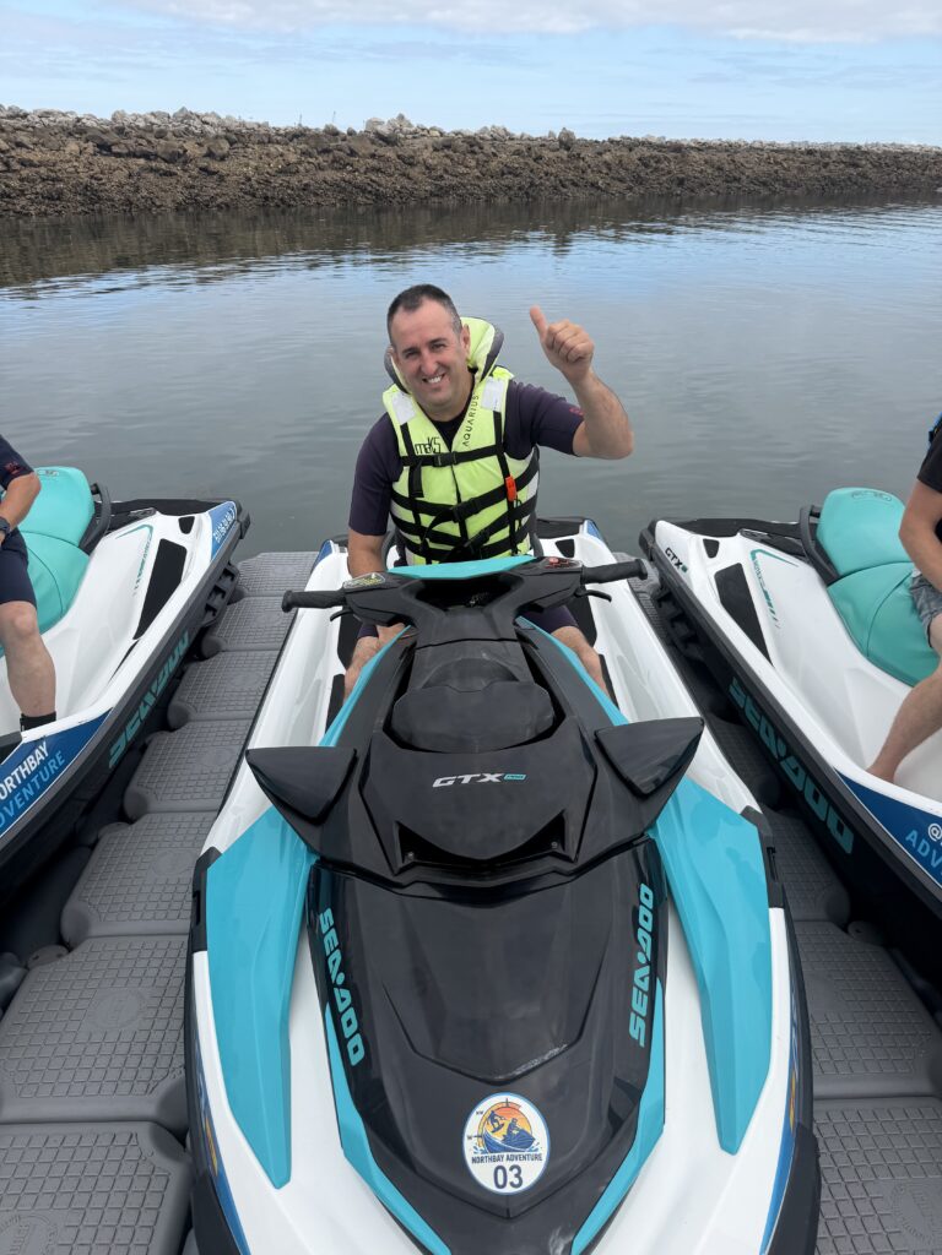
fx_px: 871
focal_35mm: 24
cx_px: 471
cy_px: 628
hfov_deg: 56.8
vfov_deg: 71.6
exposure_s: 1/2370
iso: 80
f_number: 1.78
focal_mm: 6.76
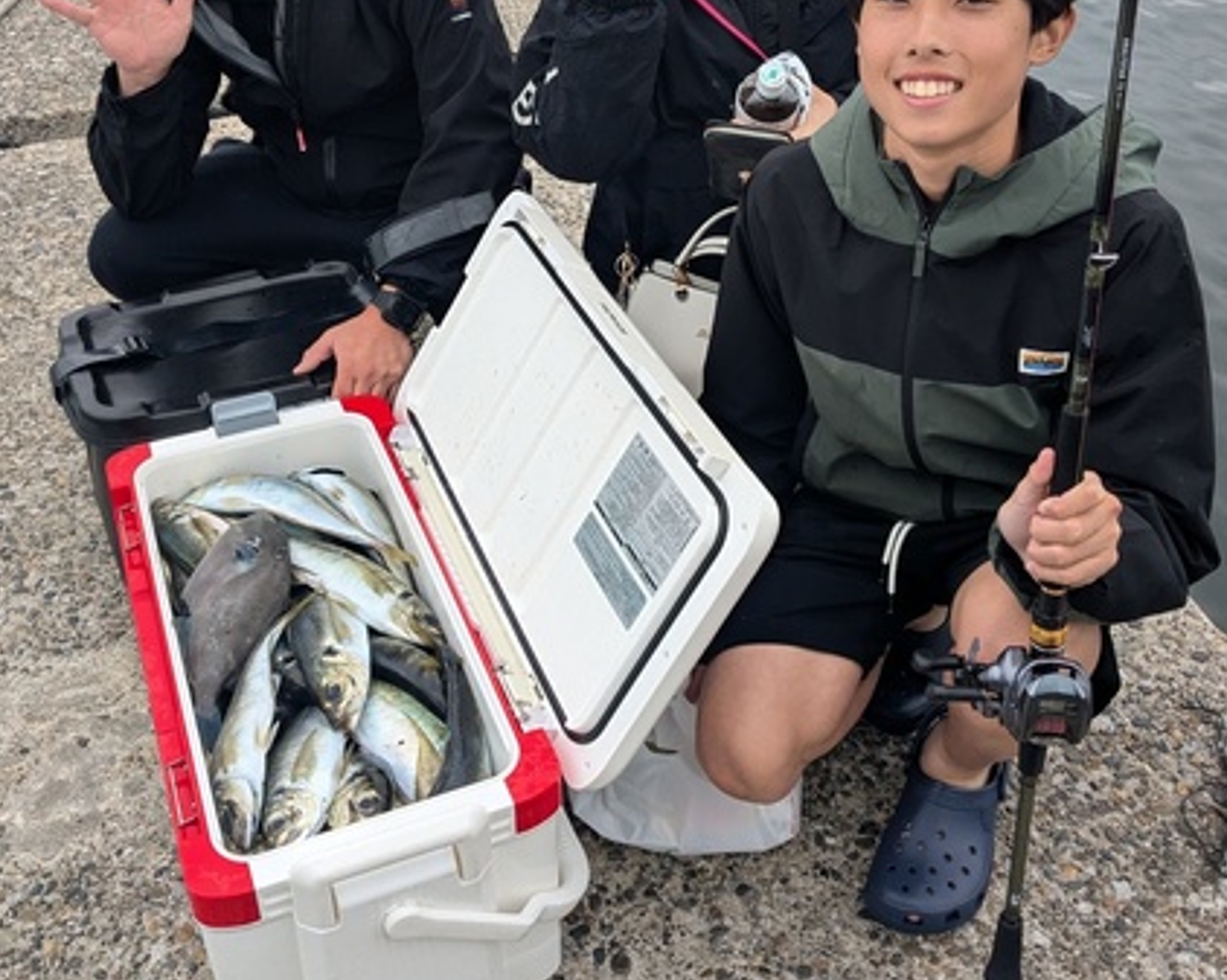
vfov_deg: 37.0
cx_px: 555
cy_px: 346
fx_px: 1452
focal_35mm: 40
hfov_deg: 45.8
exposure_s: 1/1063
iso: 61
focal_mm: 4.38
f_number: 1.73
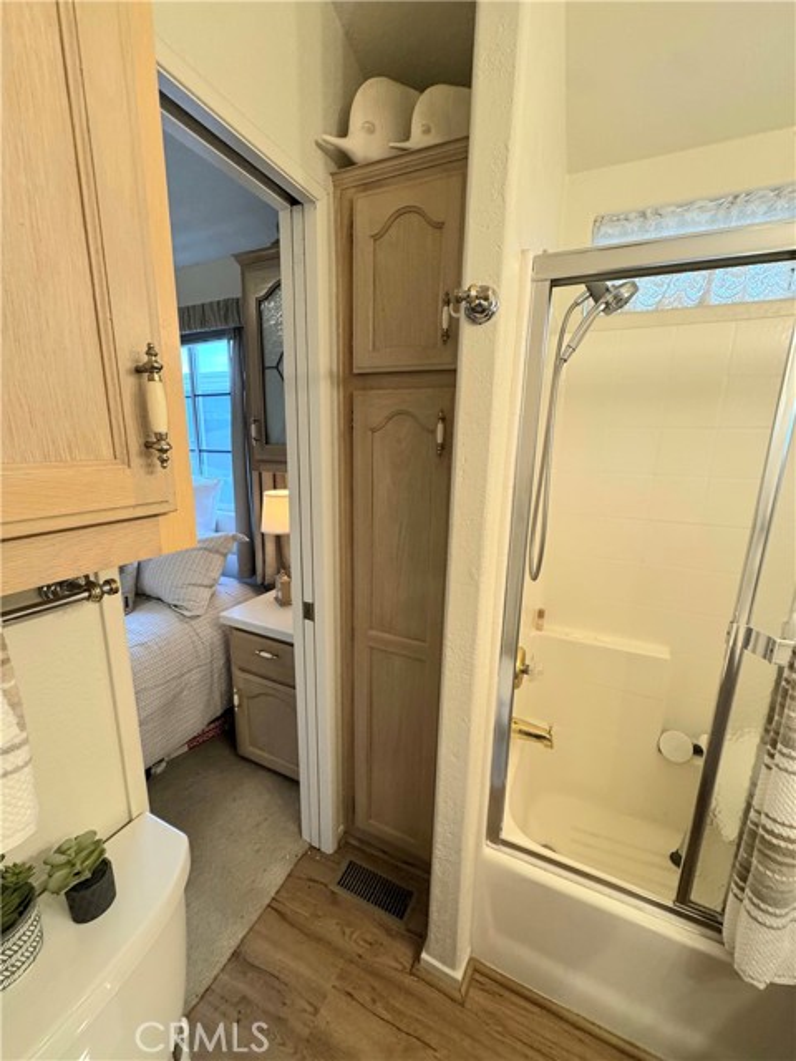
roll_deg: -0.7
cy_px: 530
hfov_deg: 85.7
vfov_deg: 102.1
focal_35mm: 14
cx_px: 398
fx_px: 429
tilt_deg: -12.7
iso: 250
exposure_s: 1/120
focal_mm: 2.22
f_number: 2.2
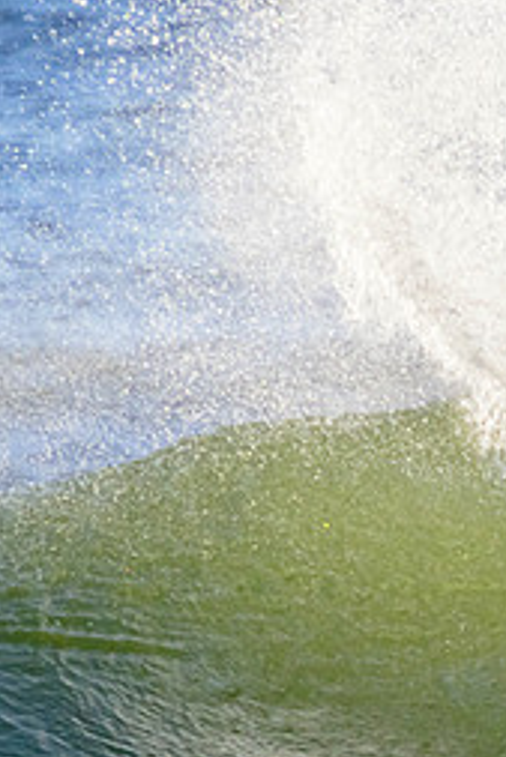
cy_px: 453
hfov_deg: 0.5
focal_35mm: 2513
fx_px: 52906
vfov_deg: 0.8
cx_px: 949
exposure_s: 1/2000
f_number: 11
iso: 1600
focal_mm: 800
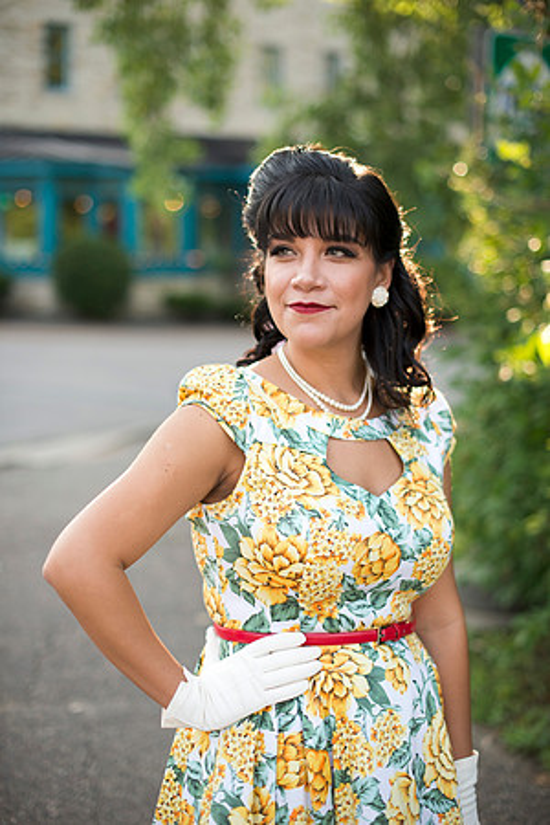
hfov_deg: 27.0
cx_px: 275
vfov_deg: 39.6
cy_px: 412
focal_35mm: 50
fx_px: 1146
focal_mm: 50
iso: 200
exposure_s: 1/800
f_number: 2
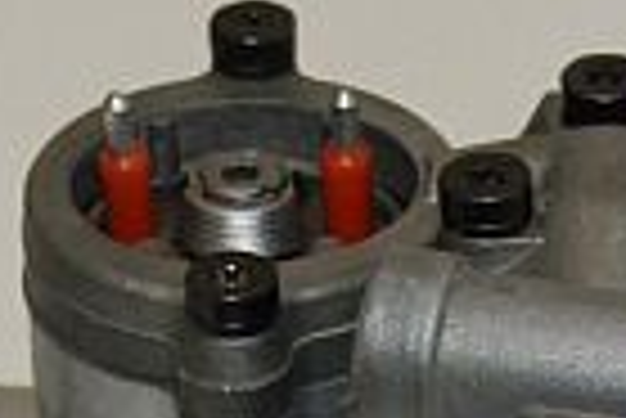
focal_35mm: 389
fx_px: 6771
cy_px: 912
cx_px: 410
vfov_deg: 3.5
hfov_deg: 5.3
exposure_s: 1/200
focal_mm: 40
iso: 800
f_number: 8
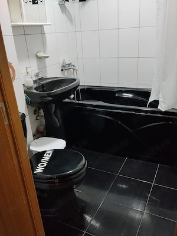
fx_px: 198
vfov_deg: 61.7
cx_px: 88
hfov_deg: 48.2
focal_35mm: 29
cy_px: 118
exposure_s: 1/50
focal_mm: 4.22
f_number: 1.8
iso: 125
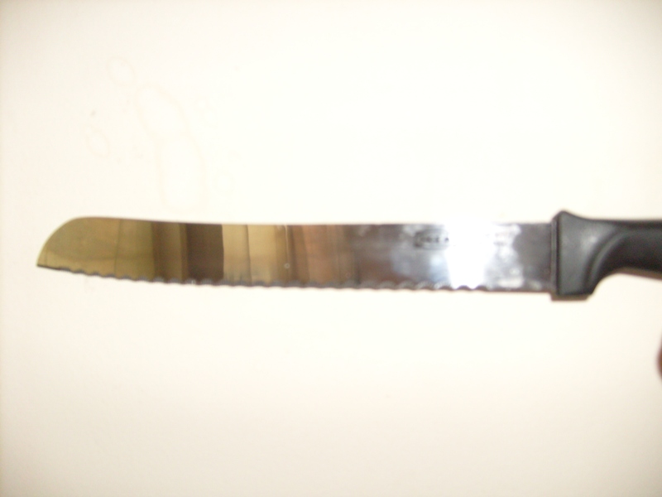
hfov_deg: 52.6
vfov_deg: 40.7
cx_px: 331
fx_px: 669
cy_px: 248
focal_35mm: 35
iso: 100
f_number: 2.8
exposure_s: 1/45
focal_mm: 5.8
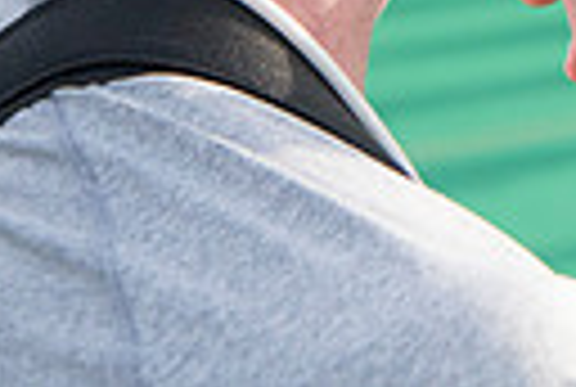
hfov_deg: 8.7
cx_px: 1030
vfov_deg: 5.9
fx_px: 3624
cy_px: -479
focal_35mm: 226
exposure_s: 1/3200
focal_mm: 50
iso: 800
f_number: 5.6
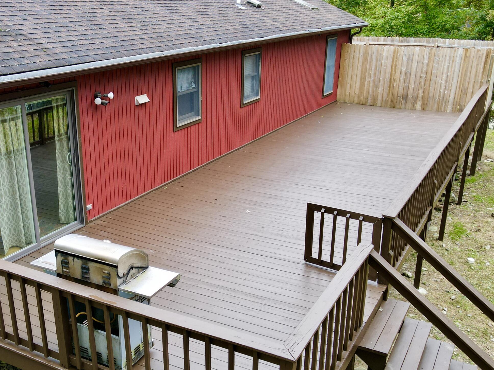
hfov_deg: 49.6
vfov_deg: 38.6
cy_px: 213
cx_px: 183
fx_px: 528
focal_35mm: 37
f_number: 2.8
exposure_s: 1/40
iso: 100
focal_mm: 4.5
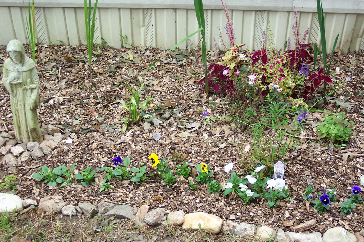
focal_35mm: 51
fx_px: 516
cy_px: 121
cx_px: 182
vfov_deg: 26.5
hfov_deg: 38.9
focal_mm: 10.7
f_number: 3.4
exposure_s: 1/180
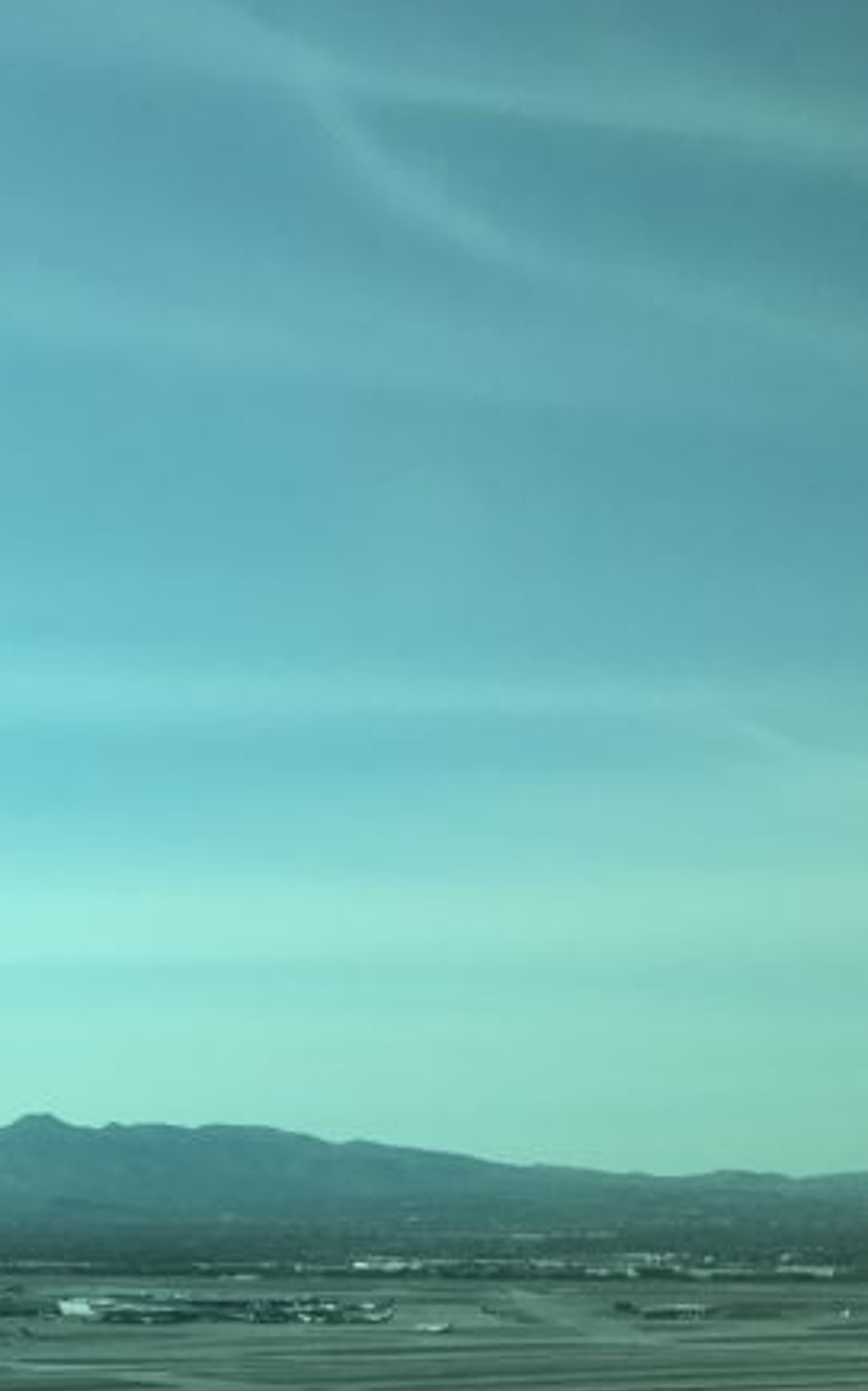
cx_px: -679
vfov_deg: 28.5
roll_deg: -0.3
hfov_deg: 15.9
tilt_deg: +0.6
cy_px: 1195
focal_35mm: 70
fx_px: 2651
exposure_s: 1/570
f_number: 1.8
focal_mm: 3.99
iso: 20
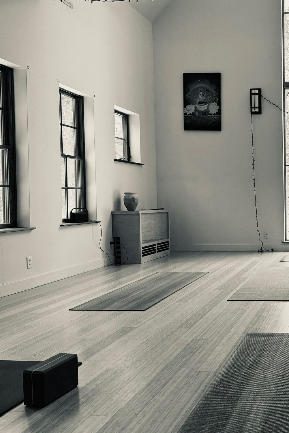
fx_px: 409
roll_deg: -0.8
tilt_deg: -2.4
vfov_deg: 55.8
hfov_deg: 35.5
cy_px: 213
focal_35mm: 34
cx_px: 284
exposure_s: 1/121
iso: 200
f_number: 1.78
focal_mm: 6.76
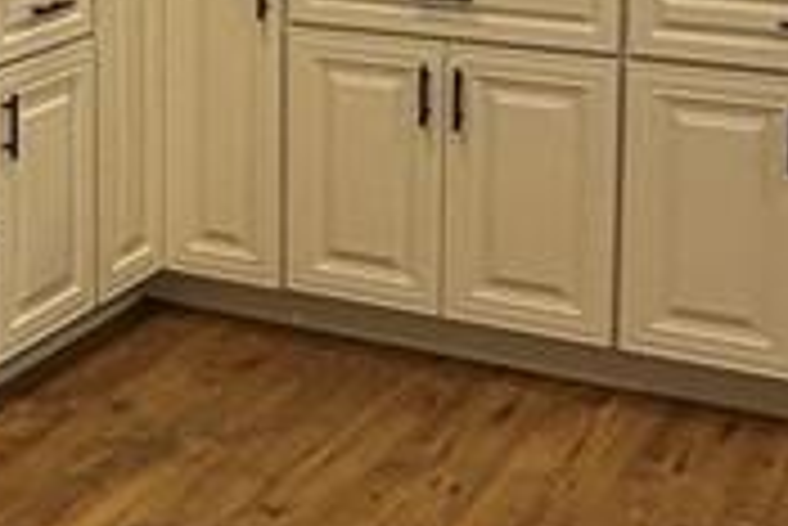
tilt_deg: -5.9
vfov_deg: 15.5
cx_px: 77
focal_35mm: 85
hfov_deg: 23.3
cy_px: -108
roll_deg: +1.1
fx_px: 1862
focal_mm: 2.22
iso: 250
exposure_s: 1/120
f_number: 2.2
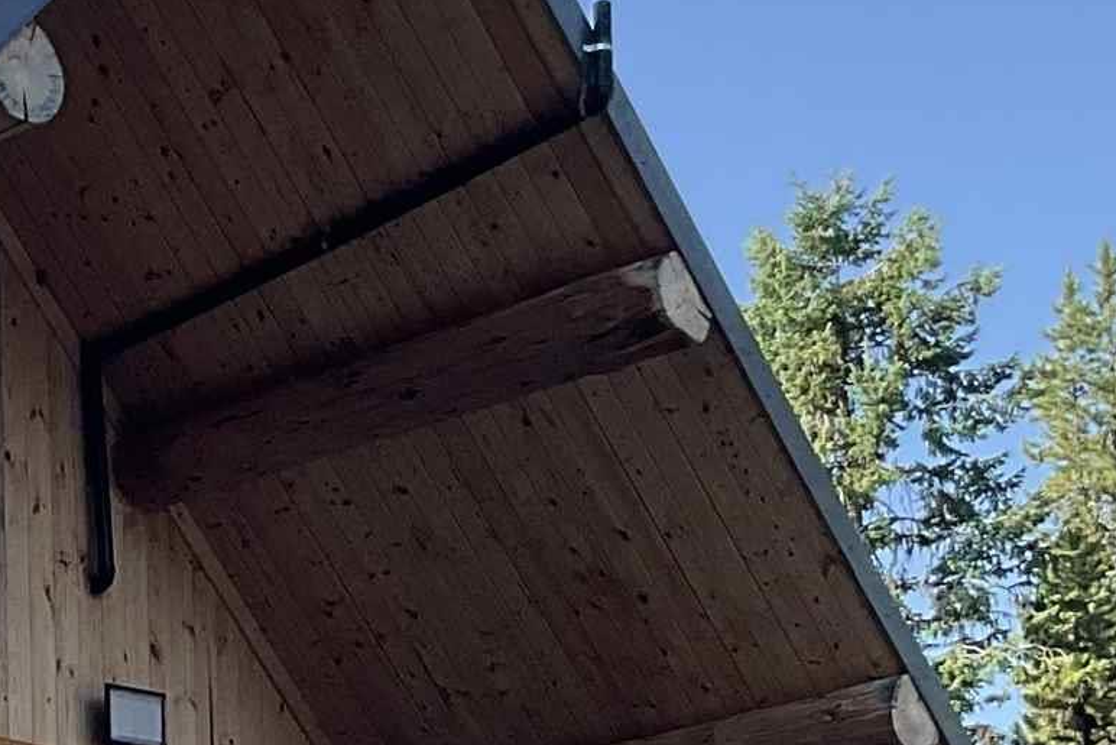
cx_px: -130
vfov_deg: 11.0
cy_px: 1105
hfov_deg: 16.5
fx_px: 3720
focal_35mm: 120
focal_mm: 3
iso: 16
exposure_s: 1/642
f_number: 1.8
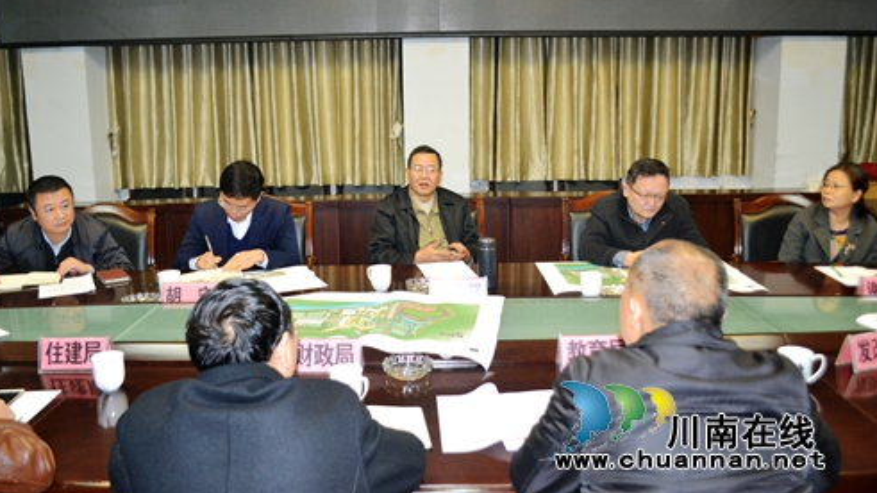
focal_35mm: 32
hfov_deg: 61.0
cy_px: 206
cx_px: 438
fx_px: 744
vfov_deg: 36.6
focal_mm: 20
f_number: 3.8
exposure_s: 1/60
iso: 1400
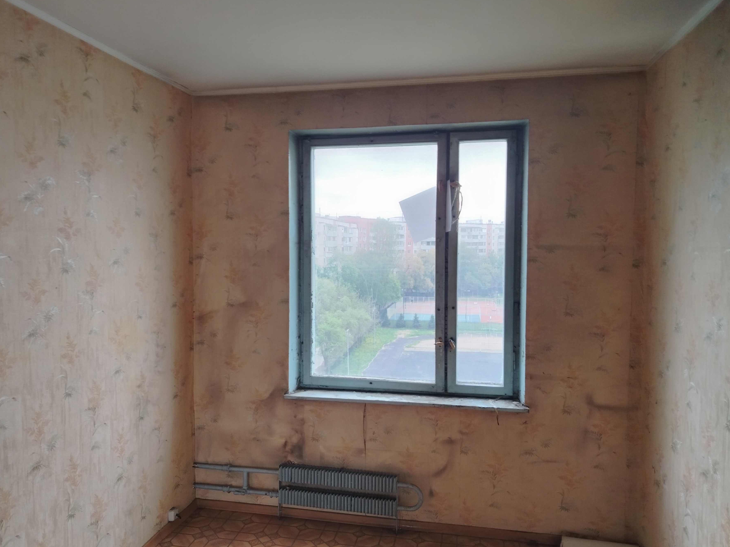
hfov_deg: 65.3
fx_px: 569
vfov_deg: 51.4
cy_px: 276
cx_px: 350
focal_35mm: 27
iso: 181
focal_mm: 5.25
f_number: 1.75
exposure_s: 1/50
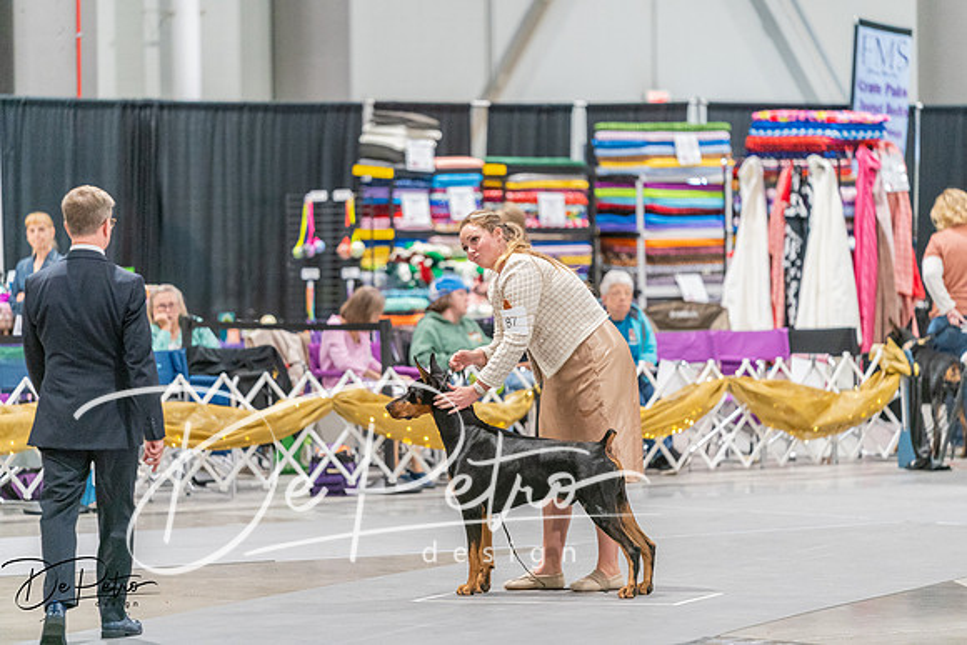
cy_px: 322
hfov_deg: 10.3
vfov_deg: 6.9
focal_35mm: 200
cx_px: 484
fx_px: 5373
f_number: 2.8
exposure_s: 1/250
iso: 6400
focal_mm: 200
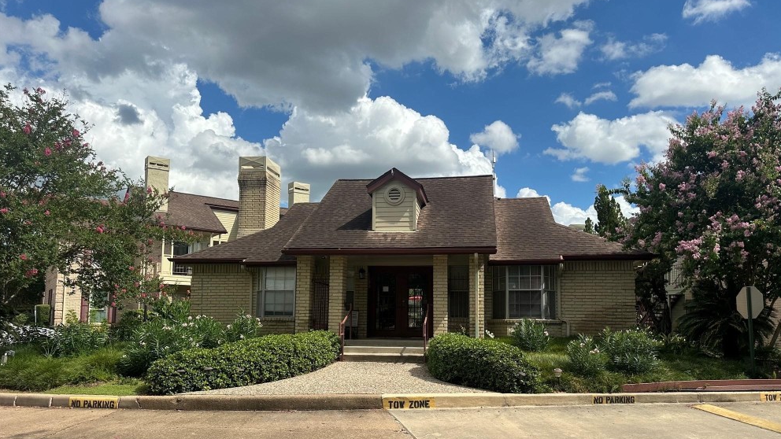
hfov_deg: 69.8
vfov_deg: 42.6
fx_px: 559
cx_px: 401
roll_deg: -1.7
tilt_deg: +5.2
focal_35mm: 27
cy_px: 272
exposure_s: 1/6623
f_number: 1.78
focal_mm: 6.86
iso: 80
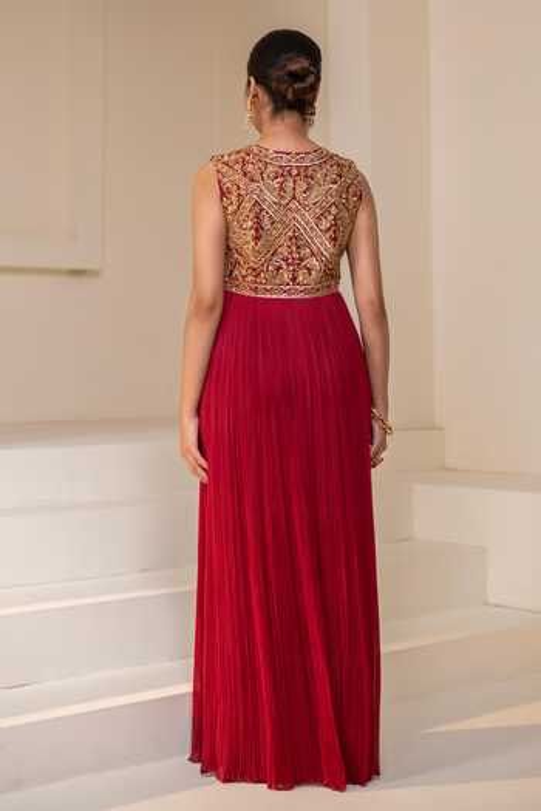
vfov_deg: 39.6
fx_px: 1127
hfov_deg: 27.0
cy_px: 406
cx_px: 270
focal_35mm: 50
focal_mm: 50
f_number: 2.5
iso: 500
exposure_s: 1/160
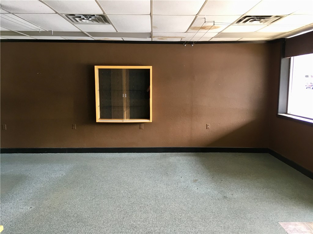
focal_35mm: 29
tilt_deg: -8.9
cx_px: 156
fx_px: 262
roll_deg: +0.2
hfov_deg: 61.7
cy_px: 117
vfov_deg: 48.2
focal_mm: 4.15
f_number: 2.2
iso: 64
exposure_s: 1/30
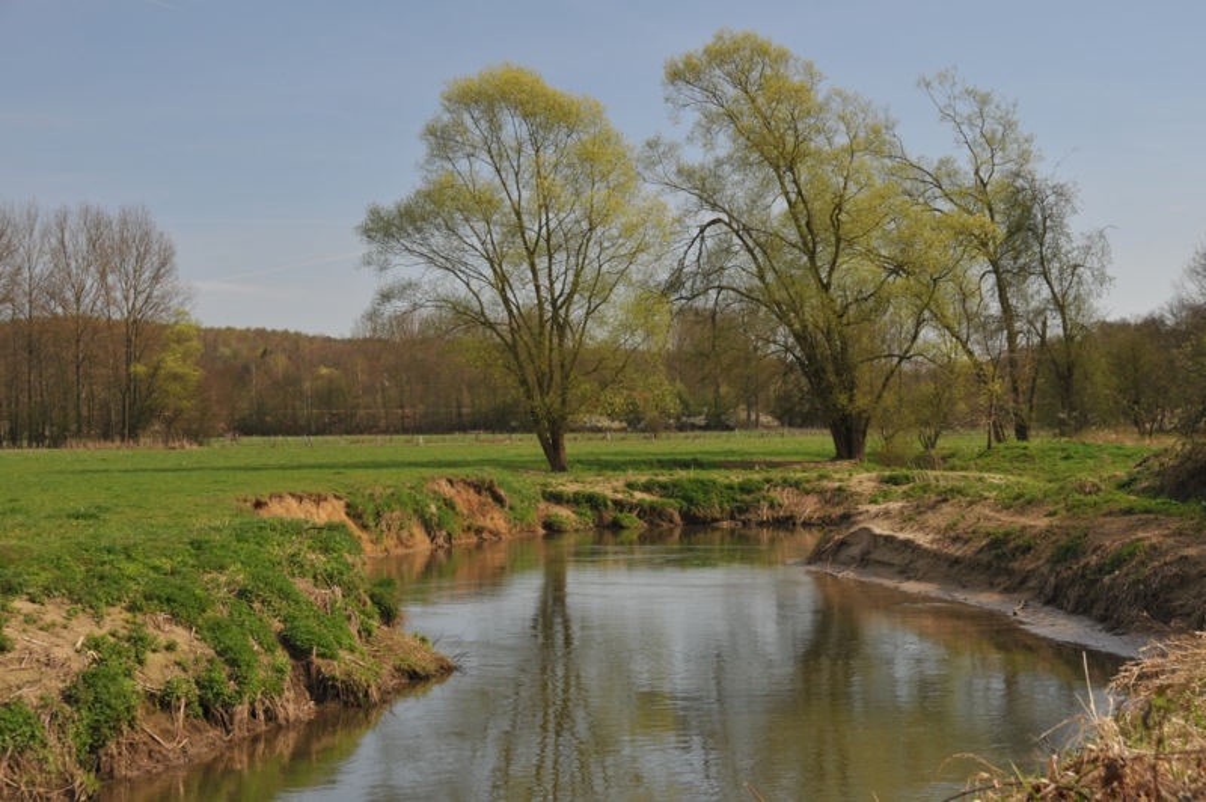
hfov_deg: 30.5
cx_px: 603
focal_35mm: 66
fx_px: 2209
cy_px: 401
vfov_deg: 20.6
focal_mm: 44
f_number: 11
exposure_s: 1/125
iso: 200
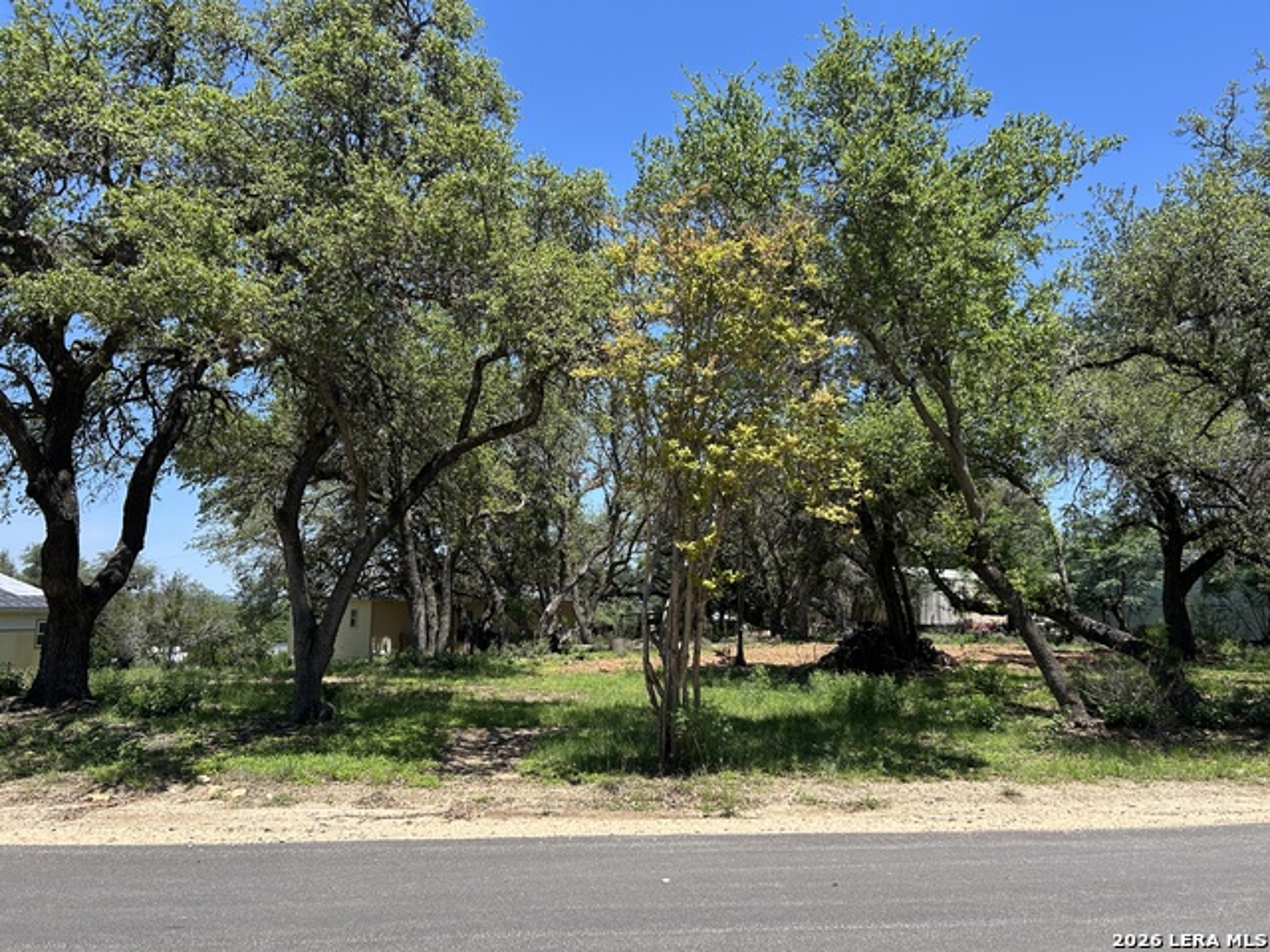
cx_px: 635
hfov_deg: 67.3
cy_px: 476
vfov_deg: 53.1
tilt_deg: +7.4
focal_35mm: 26
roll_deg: -0.4
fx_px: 954
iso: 50
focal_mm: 5.7
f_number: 1.5
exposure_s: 1/1972
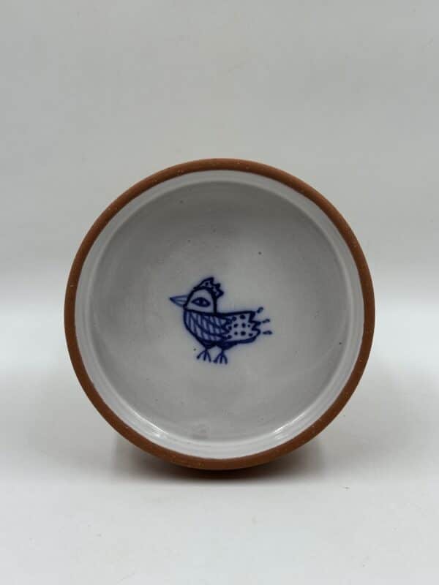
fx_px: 812
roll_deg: -0.7
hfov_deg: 30.3
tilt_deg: -19.6
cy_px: 292
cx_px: 220
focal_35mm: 48
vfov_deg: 39.7
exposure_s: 1/487
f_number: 1.78
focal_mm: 6.86
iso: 64
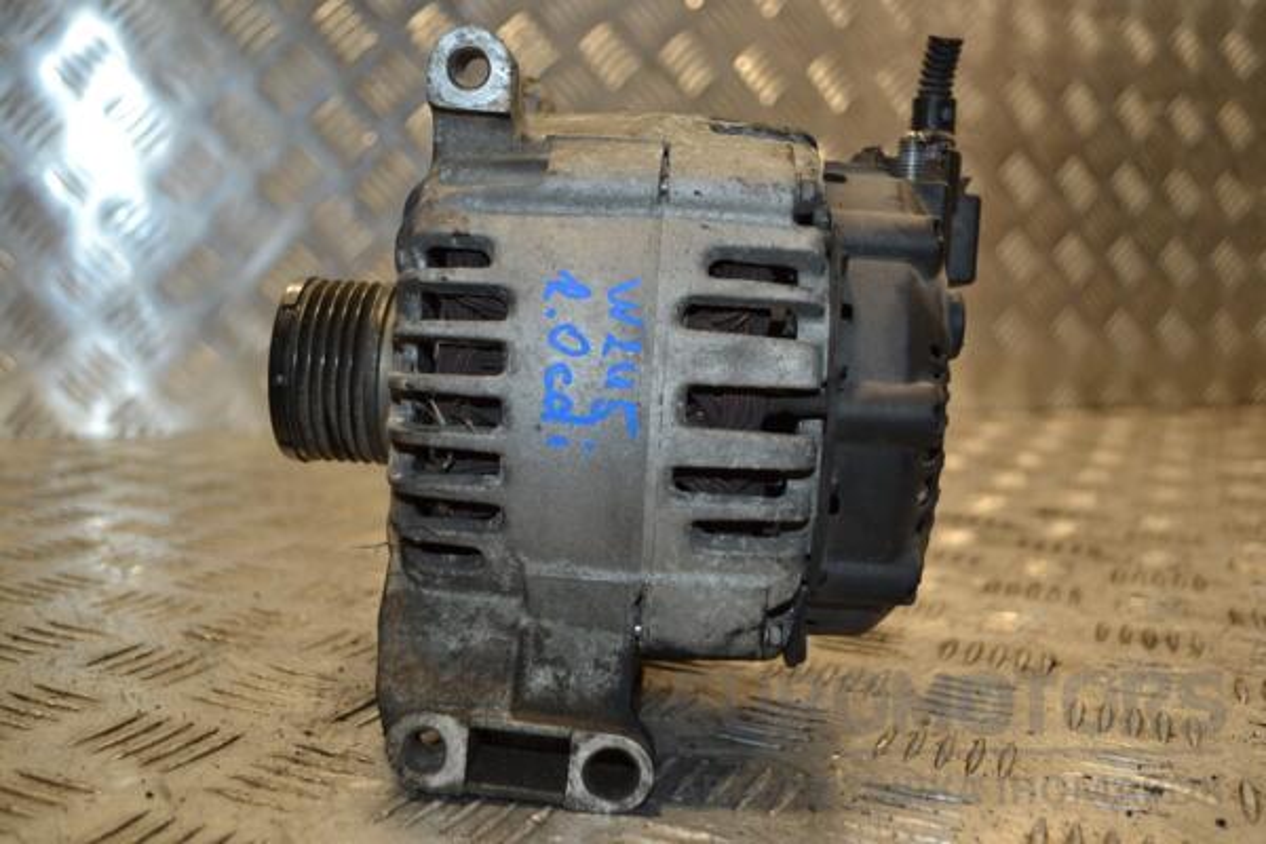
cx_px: 633
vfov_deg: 36.9
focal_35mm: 36
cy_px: 422
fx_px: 1266
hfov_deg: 53.1
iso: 220
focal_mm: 24
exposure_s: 1/125
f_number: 4
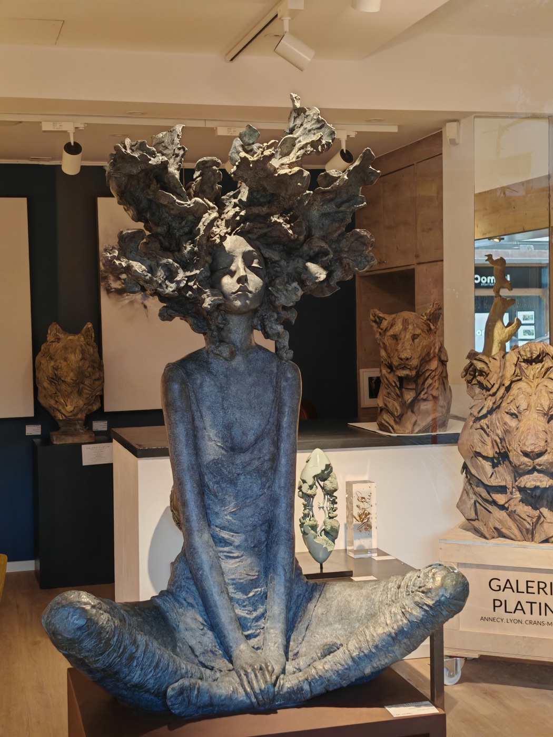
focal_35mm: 52
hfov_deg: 28.0
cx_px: 276
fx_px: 1108
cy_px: 368
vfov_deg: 36.8
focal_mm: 5.4
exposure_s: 1/100
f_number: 1.6
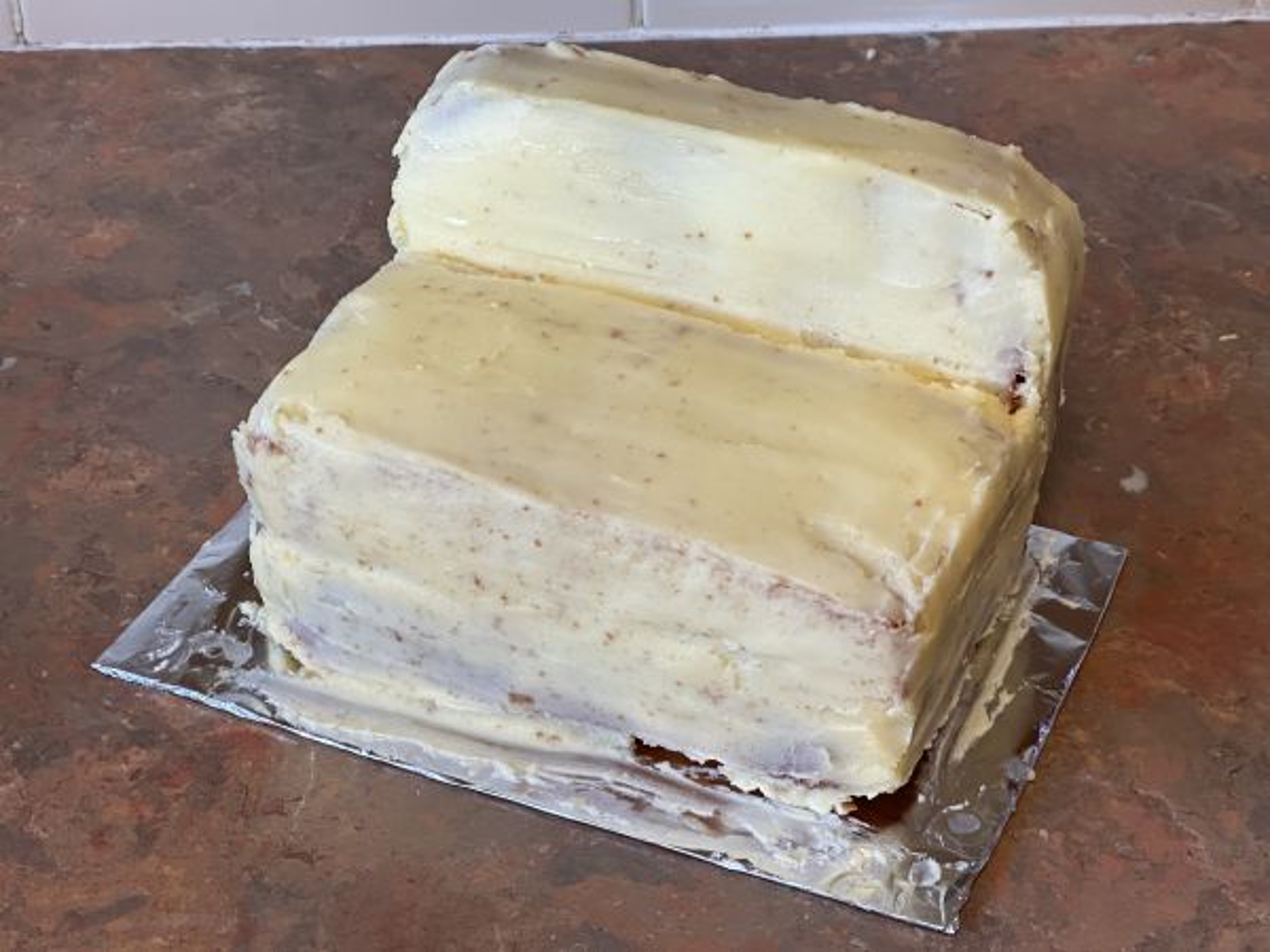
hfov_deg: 25.3
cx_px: 635
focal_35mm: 77
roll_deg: +0.6
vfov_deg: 19.1
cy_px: 476
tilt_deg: -39.1
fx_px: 2825
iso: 125
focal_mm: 9
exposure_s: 1/50
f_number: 2.8
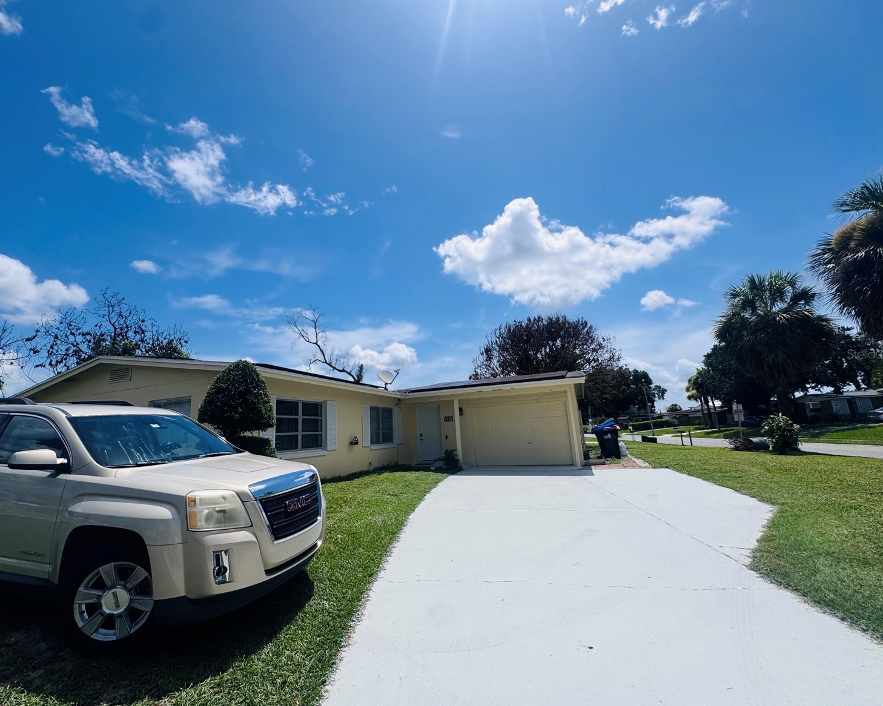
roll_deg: +2.5
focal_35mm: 15
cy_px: 354
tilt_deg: +10.7
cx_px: 420
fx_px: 392
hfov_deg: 96.7
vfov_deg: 84.0
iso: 40
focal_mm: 2.22
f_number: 2.2
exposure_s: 1/4132
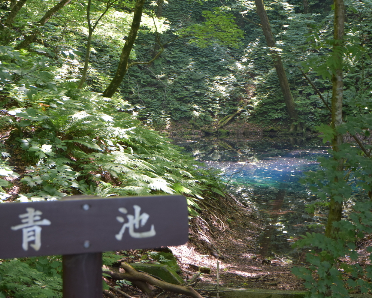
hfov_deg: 24.8
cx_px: 223
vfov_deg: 20.0
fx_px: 843
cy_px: 150
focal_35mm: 77
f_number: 3.5
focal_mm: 45
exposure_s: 1/80
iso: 400
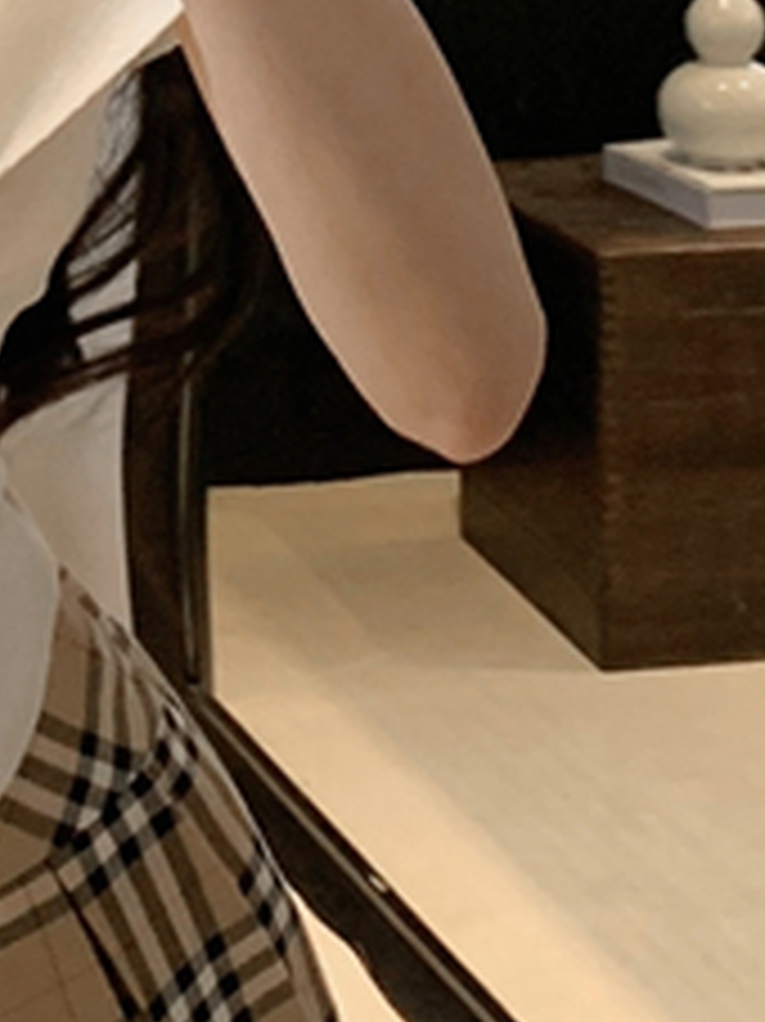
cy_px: -369
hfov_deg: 11.9
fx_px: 3598
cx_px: -180
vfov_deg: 15.3
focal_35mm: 122
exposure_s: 1/60
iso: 125
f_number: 1.8
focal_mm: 4.25
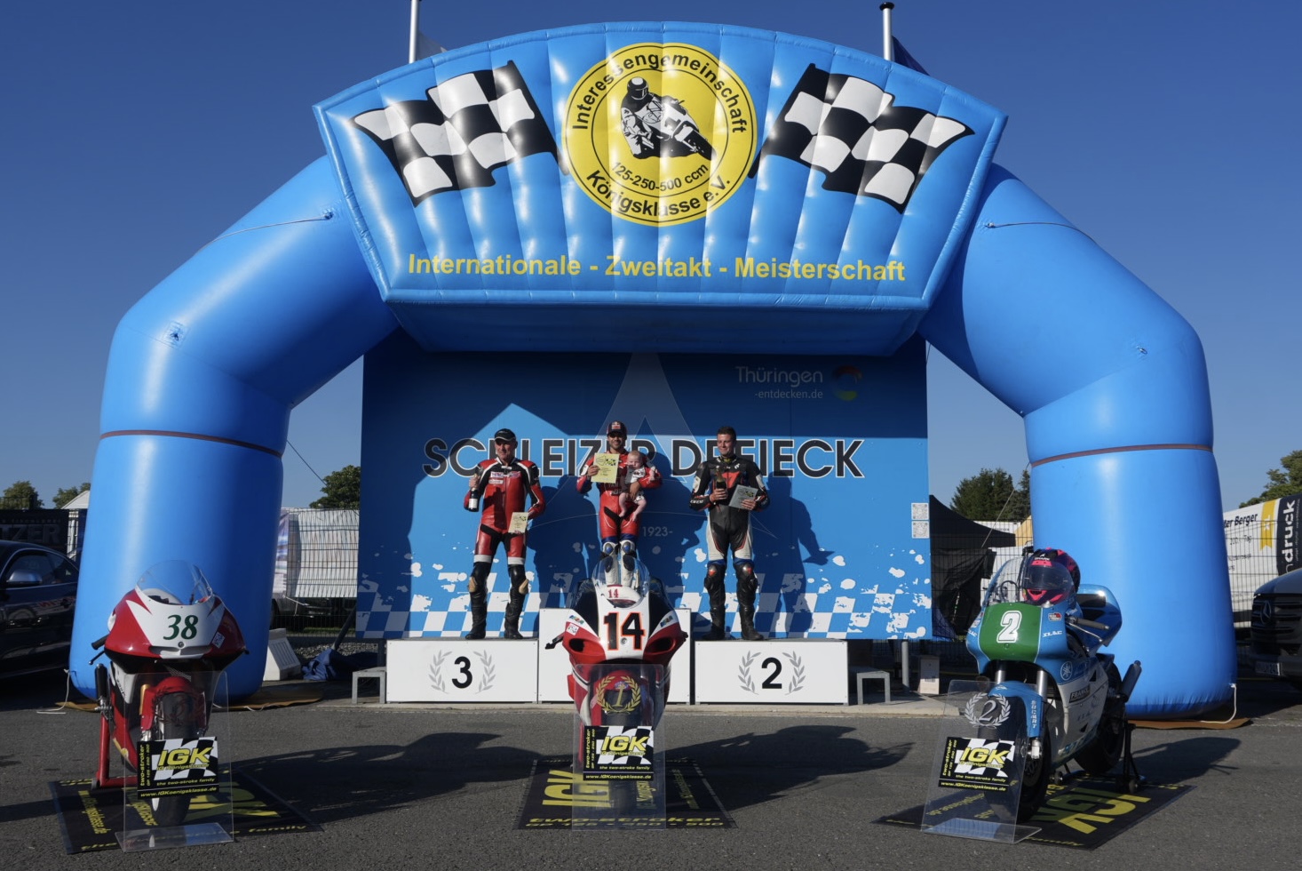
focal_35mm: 32
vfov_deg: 41.8
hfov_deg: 59.5
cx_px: 651
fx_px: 1140
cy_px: 436
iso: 100
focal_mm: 21
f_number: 5.6
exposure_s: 1/1000
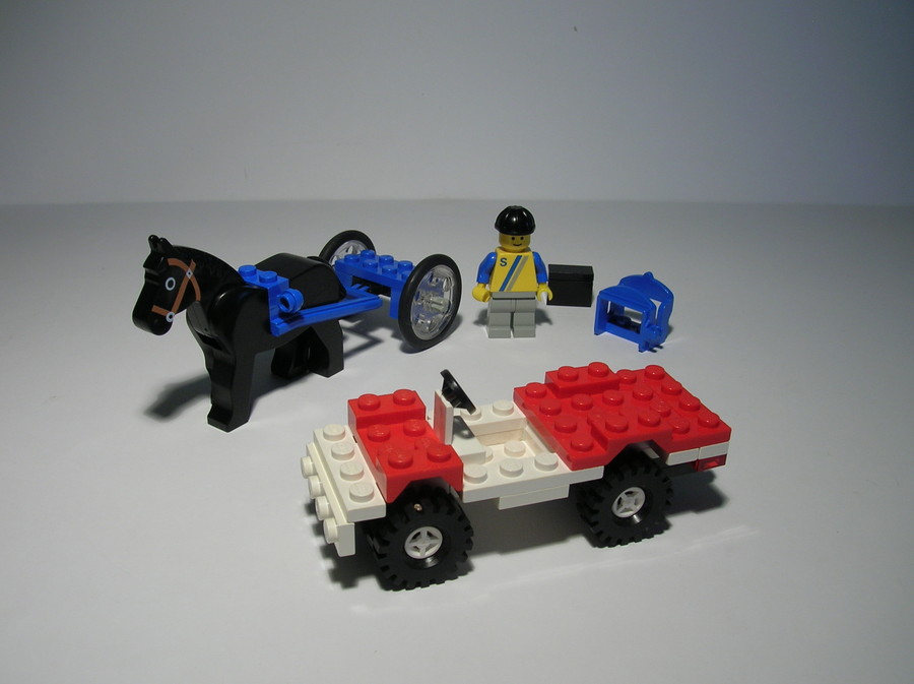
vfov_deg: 41.7
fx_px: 897
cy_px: 342
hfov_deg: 54.0
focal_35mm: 34
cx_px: 457
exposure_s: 1/19.2
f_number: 4.9
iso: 50
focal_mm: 5.7
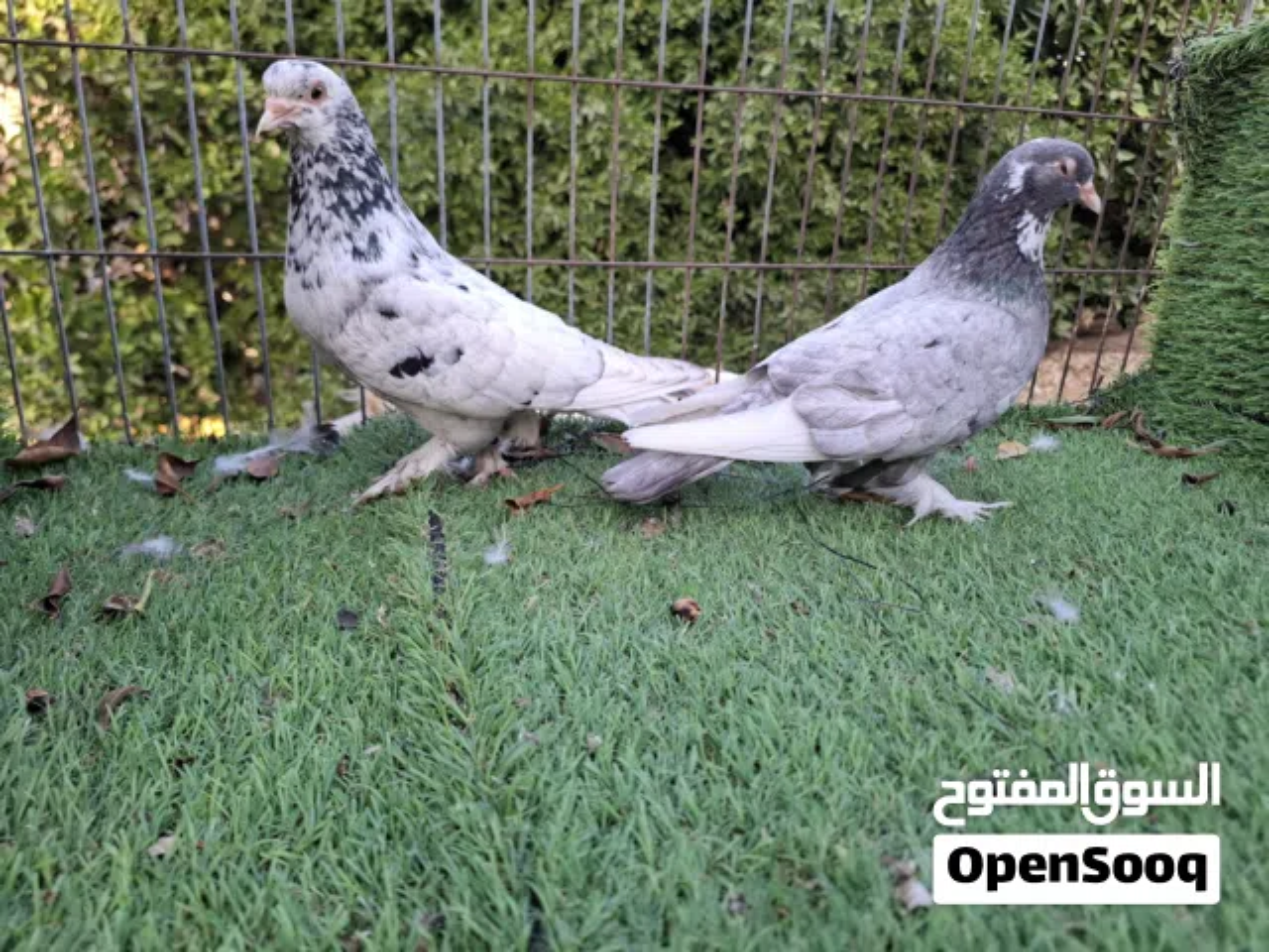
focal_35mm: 23
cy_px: 476
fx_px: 843
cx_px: 634
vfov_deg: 58.9
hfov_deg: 73.9
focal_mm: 5.54
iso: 50
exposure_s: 1/100
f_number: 1.8
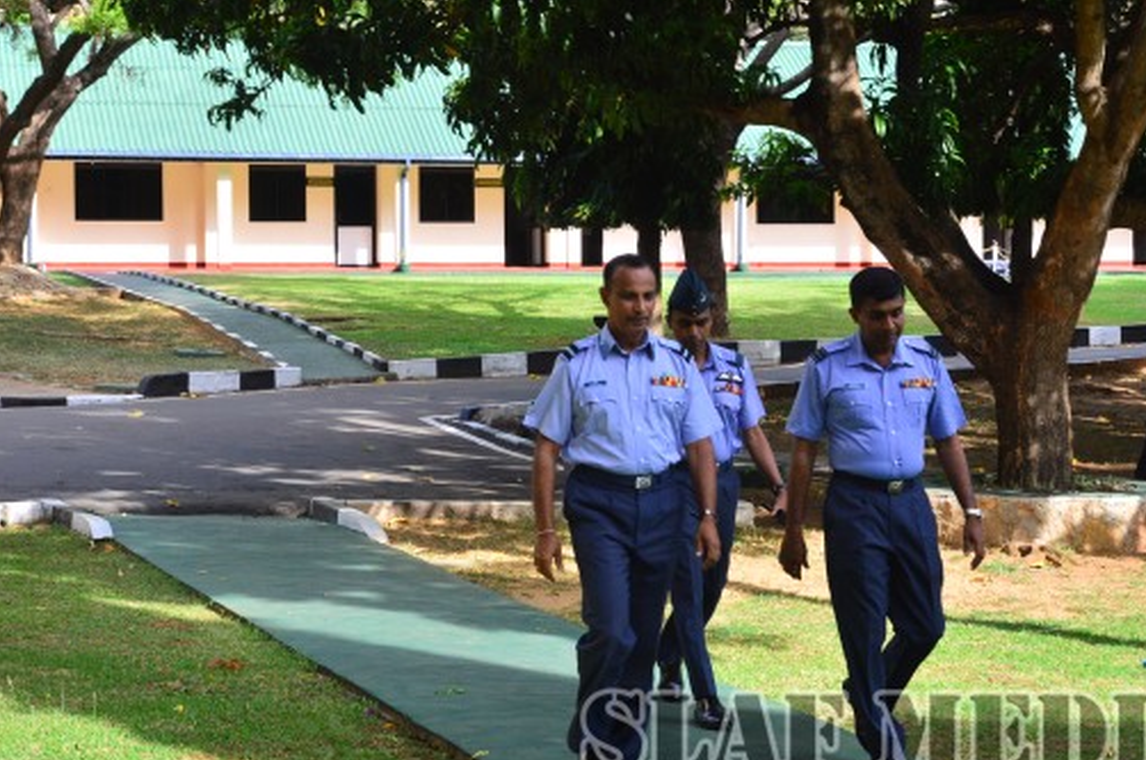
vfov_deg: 15.8
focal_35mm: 86
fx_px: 2733
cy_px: 415
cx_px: 644
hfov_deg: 23.7
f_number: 8
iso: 400
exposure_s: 1/250
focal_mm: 48
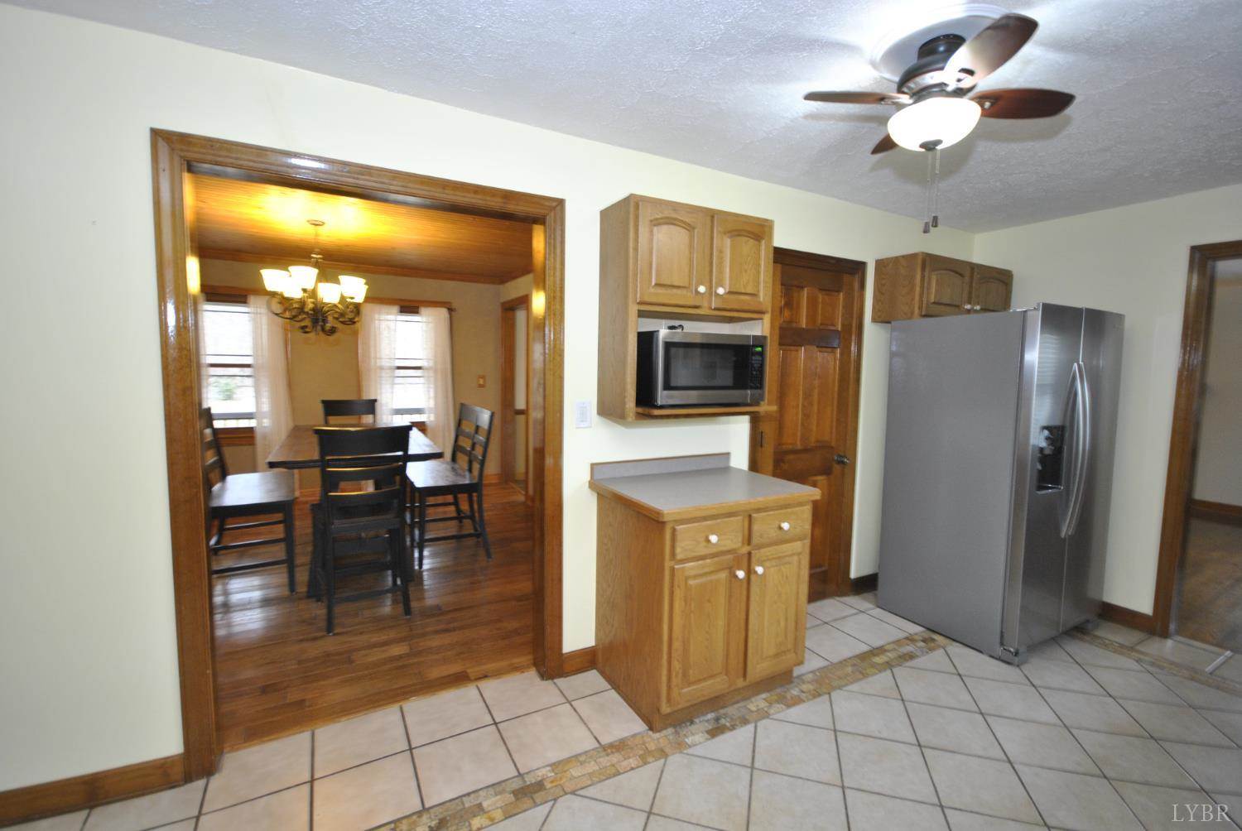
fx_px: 518
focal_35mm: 15
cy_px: 416
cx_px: 621
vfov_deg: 77.5
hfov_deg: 100.3
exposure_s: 1/13
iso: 400
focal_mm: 10
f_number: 4
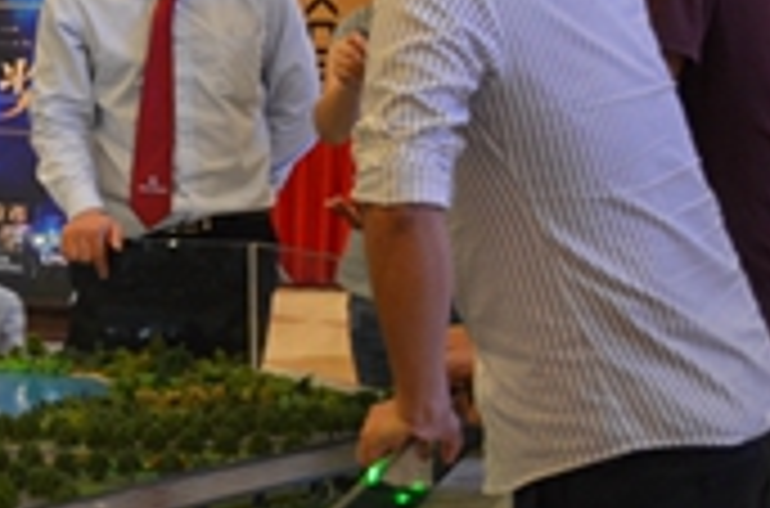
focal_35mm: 126
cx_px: -540
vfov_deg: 10.7
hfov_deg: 14.6
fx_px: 2688
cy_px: 2
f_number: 3.8
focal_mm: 24
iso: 800
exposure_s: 1/50
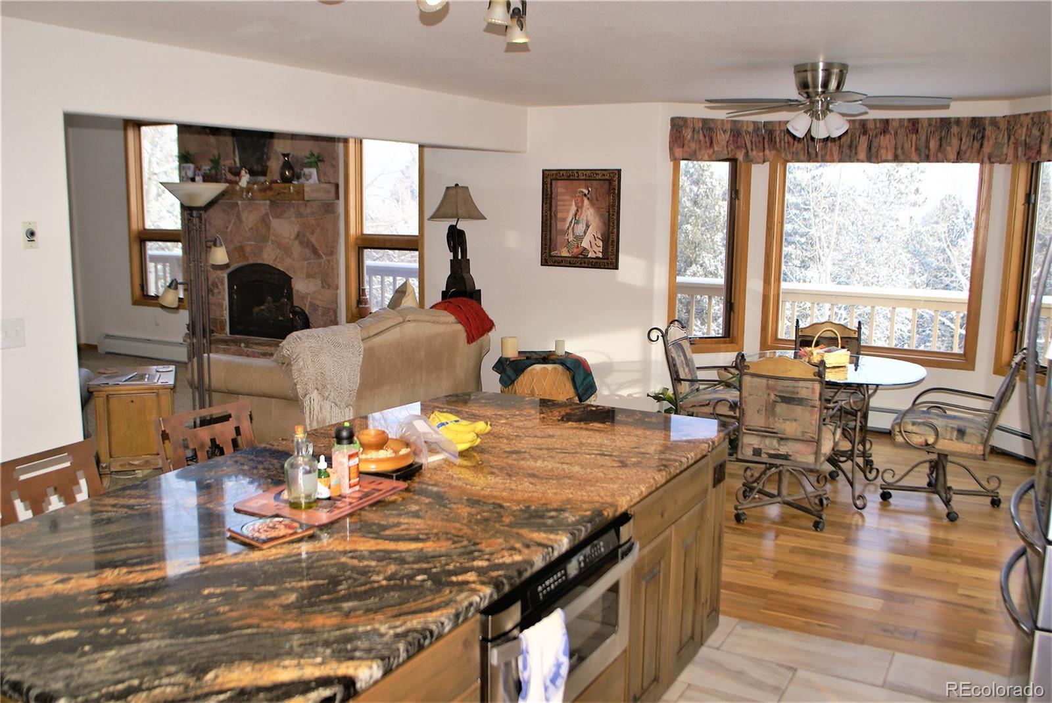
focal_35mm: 30
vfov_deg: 43.7
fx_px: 877
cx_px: 526
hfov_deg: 61.9
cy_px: 352
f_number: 3.2
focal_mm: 20
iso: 100
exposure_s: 1/125
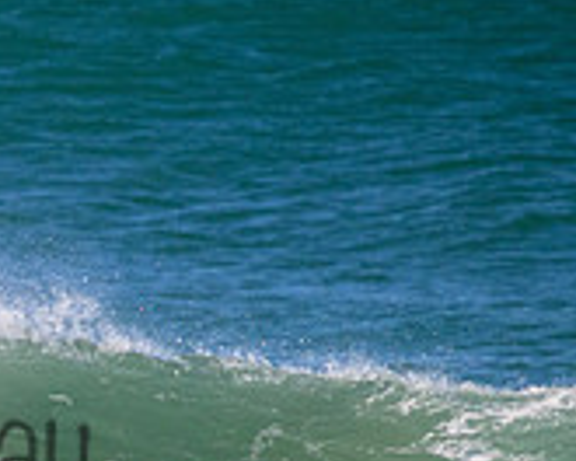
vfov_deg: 0.6
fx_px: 44954
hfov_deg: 0.7
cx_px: -279
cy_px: 407
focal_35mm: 2637
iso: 1800
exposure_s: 1/2000
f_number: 11
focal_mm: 800
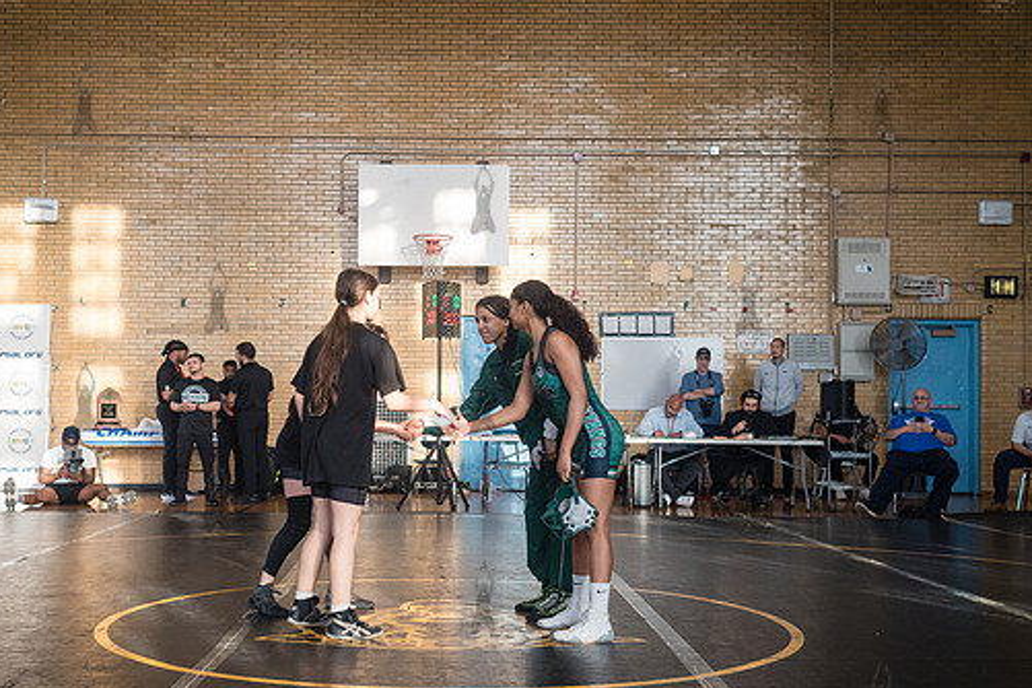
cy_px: 399
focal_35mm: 46
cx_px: 447
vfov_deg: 29.2
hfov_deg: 42.7
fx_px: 1319
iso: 1600
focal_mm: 35
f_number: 4
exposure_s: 1/400
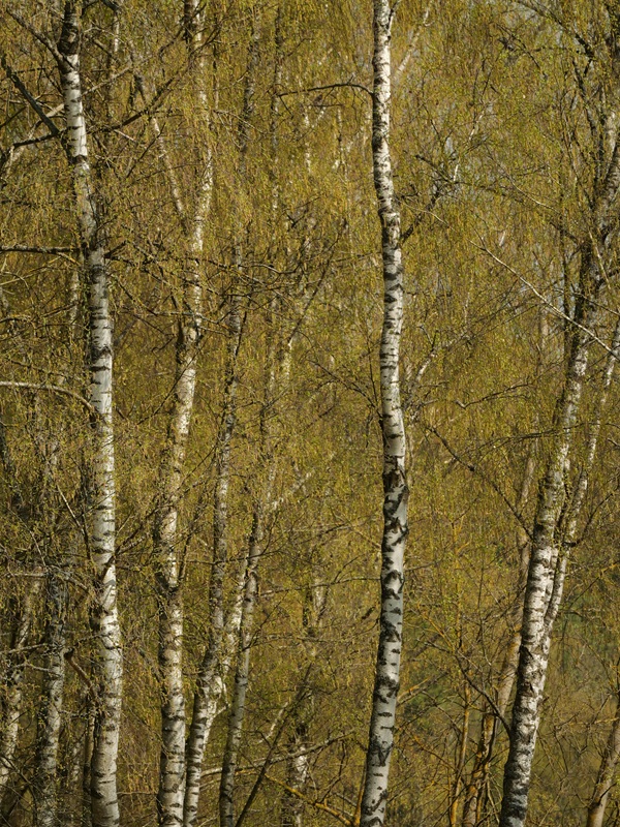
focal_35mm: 300
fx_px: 7164
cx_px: 310
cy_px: 414
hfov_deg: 5.0
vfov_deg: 6.6
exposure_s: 1/500
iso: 100
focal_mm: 150
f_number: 4.5
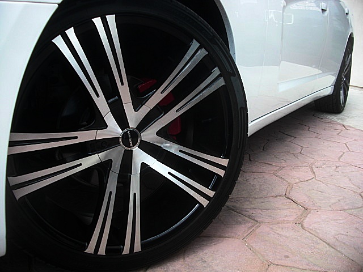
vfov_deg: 39.7
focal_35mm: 36
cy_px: 136
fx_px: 378
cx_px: 182
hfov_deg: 51.4
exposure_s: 1/160
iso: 50
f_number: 2.8
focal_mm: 6.3
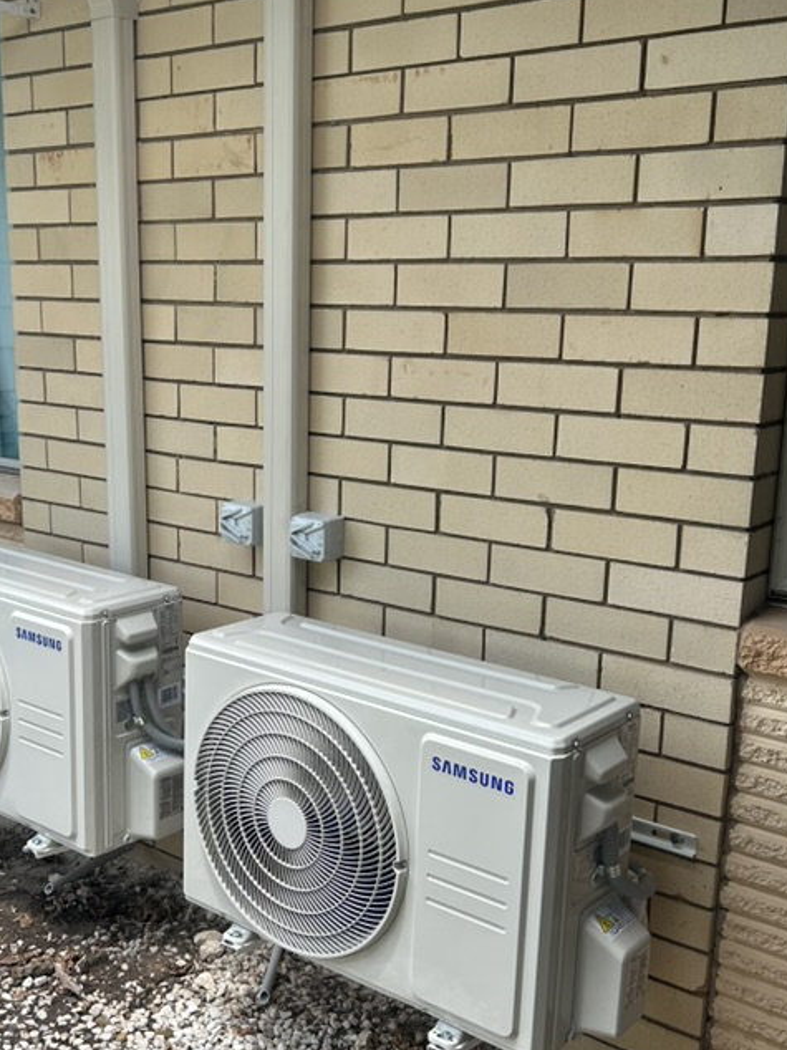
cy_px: 590
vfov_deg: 44.7
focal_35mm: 42
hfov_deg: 34.1
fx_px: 1274
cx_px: 278
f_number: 1.5
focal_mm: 5.7
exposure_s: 1/1621
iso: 50
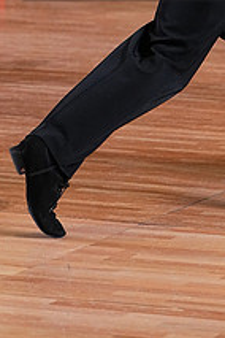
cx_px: 242
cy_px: -51
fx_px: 2165
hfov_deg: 5.9
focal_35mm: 231
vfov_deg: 8.8
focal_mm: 85
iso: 3200
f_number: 4
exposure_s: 1/500
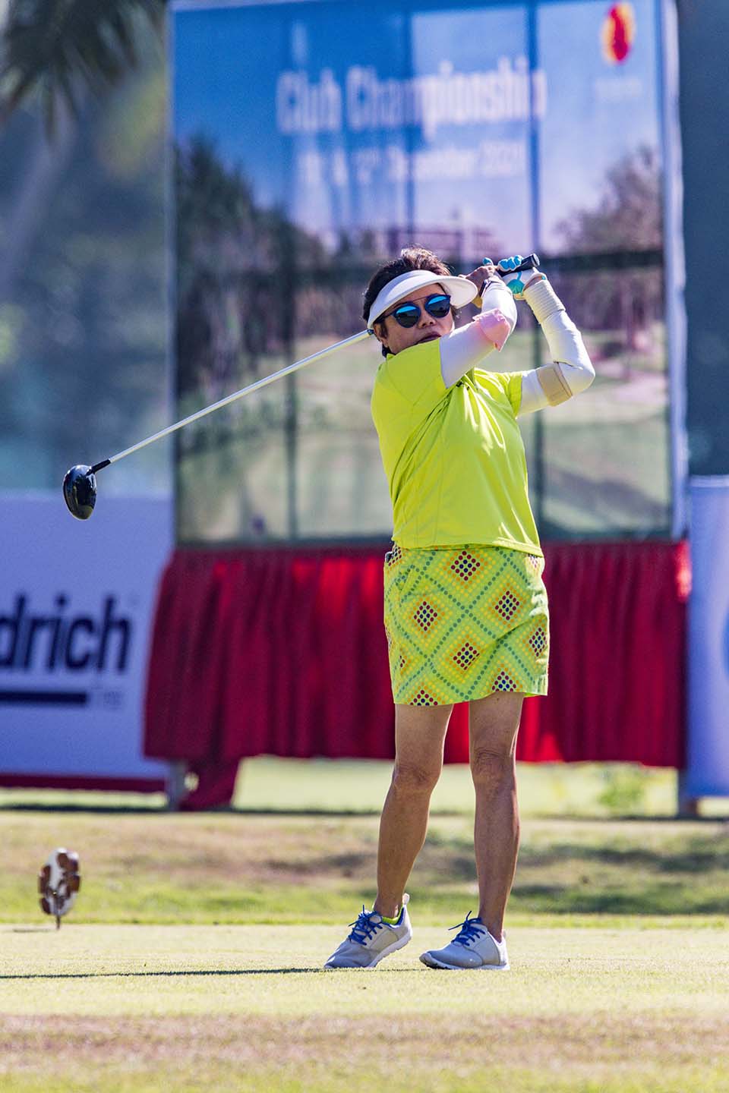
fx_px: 19742
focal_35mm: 650
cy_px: 546
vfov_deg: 3.2
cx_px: 364
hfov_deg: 2.1
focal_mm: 650
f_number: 8
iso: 560
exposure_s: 1/2500
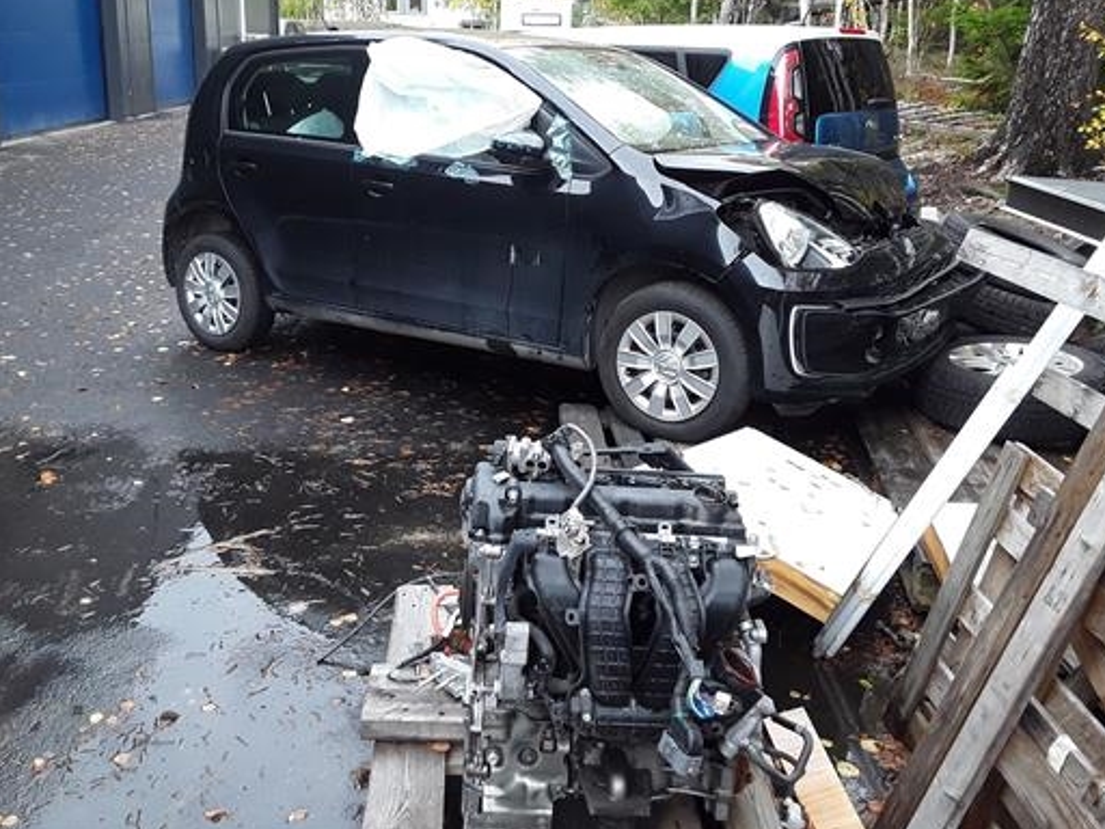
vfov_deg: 40.5
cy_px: 320
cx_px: 548
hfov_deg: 52.6
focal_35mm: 35
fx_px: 1117
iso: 40
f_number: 1.9
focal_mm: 2.91
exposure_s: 1/100
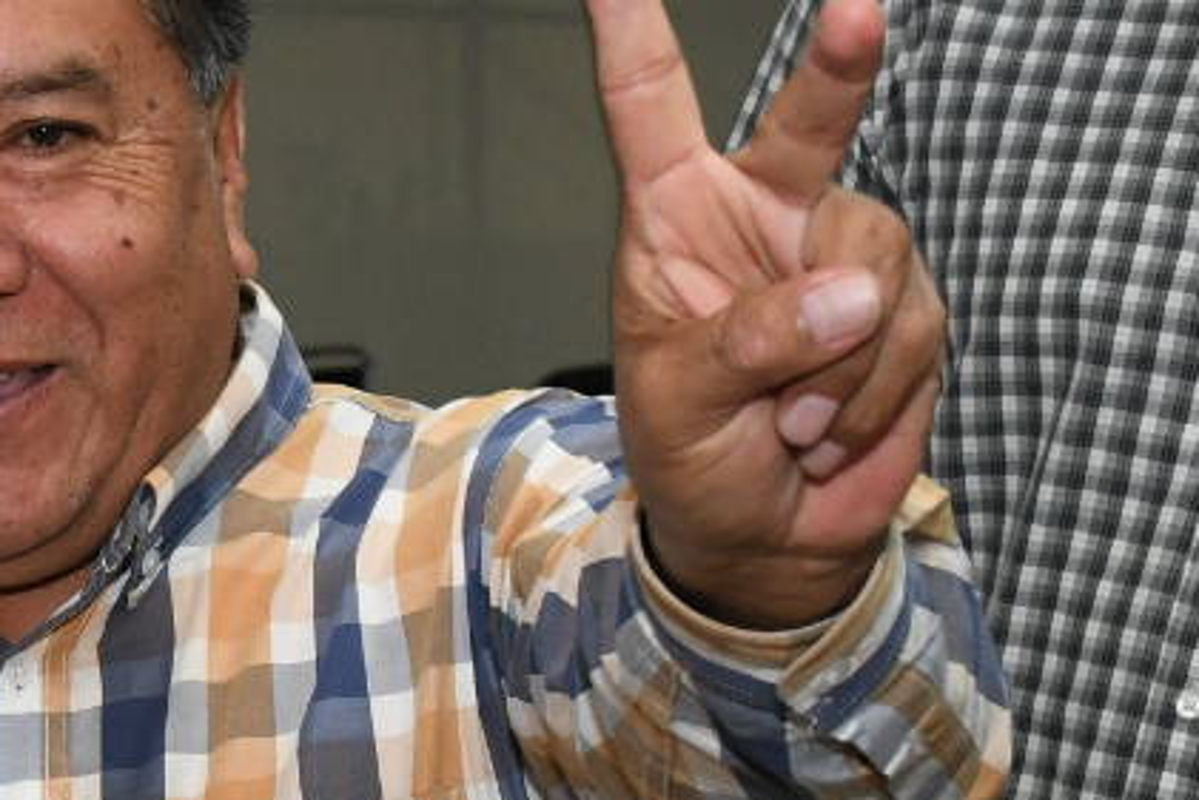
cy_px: 740
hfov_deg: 13.1
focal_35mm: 154
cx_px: -131
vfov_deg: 8.9
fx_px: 5131
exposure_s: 1/125
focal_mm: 27
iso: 2000
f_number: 6.3
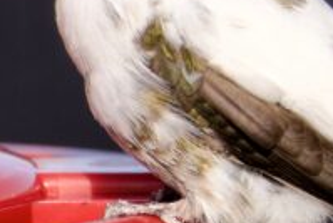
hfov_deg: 0.4
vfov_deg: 0.3
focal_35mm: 4620
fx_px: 42765
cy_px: 65
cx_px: 186
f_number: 8
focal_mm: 600
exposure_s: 1/500
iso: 500
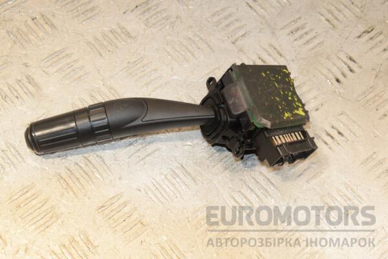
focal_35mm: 72
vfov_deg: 18.9
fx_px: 776
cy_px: 130
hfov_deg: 28.1
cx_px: 194
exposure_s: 1/200
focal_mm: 48
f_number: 9
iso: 1600
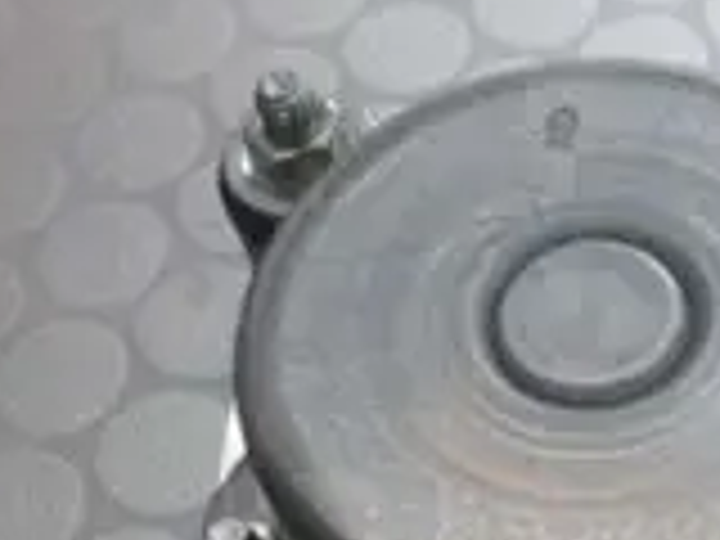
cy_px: 558
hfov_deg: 25.8
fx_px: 1498
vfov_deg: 19.7
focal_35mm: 72
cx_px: 706
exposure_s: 1/80
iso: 800
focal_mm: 4.3
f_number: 2.5
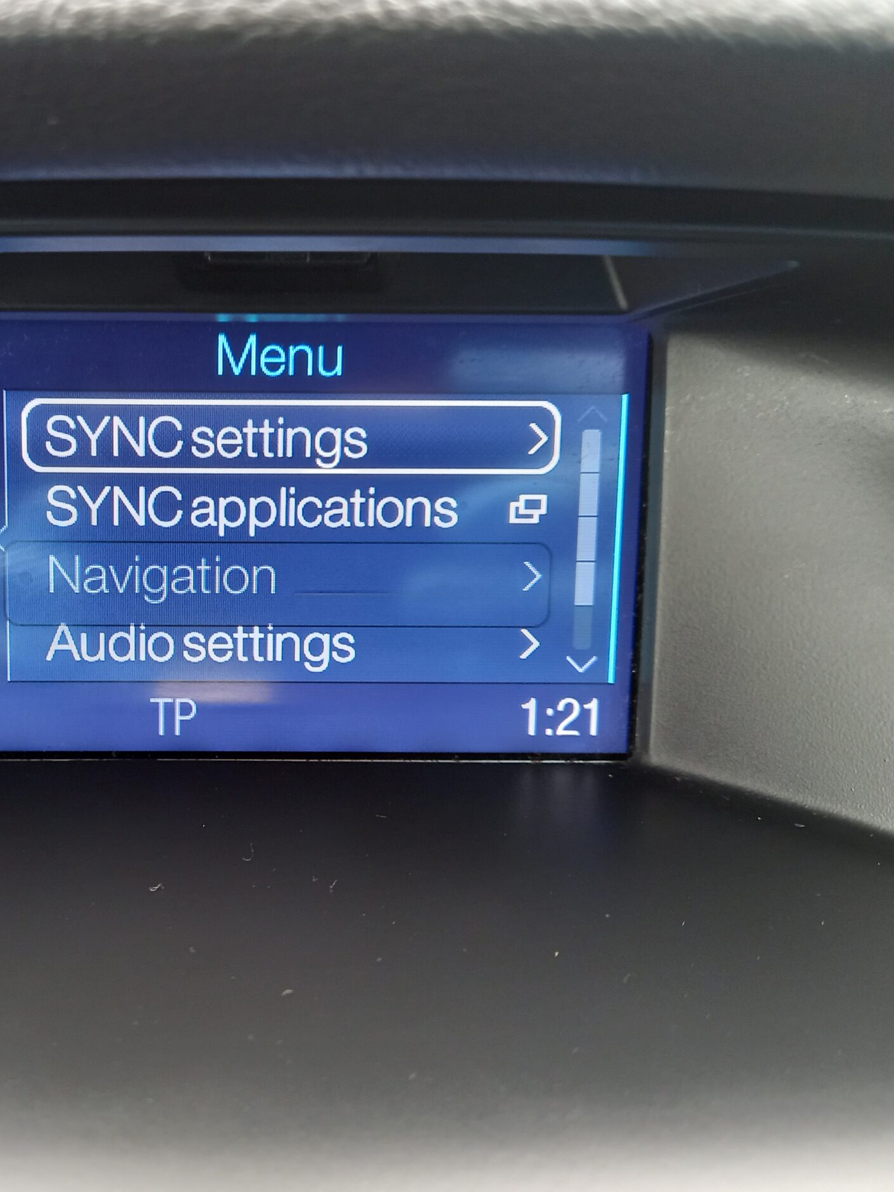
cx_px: 183
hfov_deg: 40.2
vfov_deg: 54.0
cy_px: 599
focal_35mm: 34
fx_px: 1171
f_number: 2
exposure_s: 1/30
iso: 160
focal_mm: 4.6
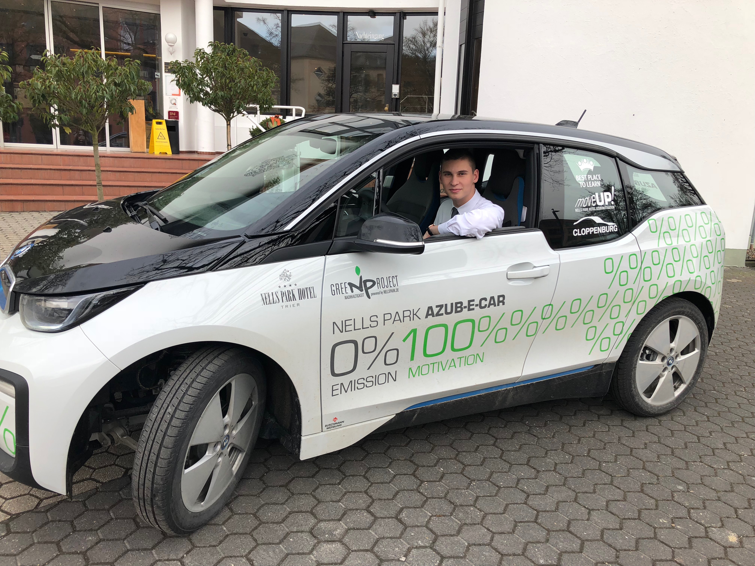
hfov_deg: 63.4
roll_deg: -2.1
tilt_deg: -13.2
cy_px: 283
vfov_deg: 49.7
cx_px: 378
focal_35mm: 28
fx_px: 611
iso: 20
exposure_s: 1/204
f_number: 1.8
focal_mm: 3.99
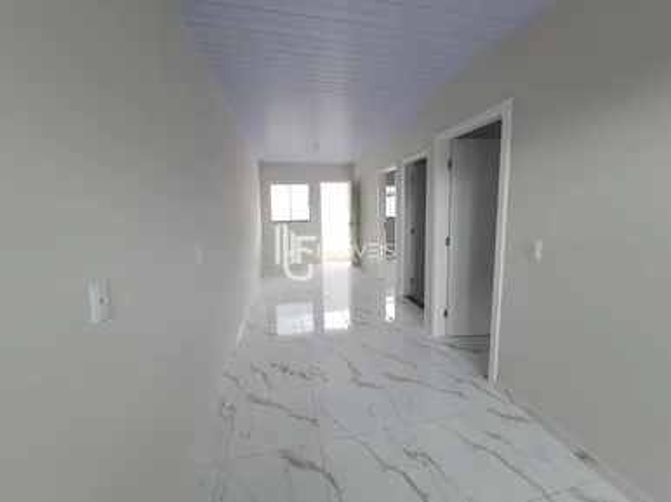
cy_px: 251
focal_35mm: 13
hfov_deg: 106.2
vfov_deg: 89.9
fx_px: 252
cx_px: 336
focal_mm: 1.74
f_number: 2.2
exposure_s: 1/60
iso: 50
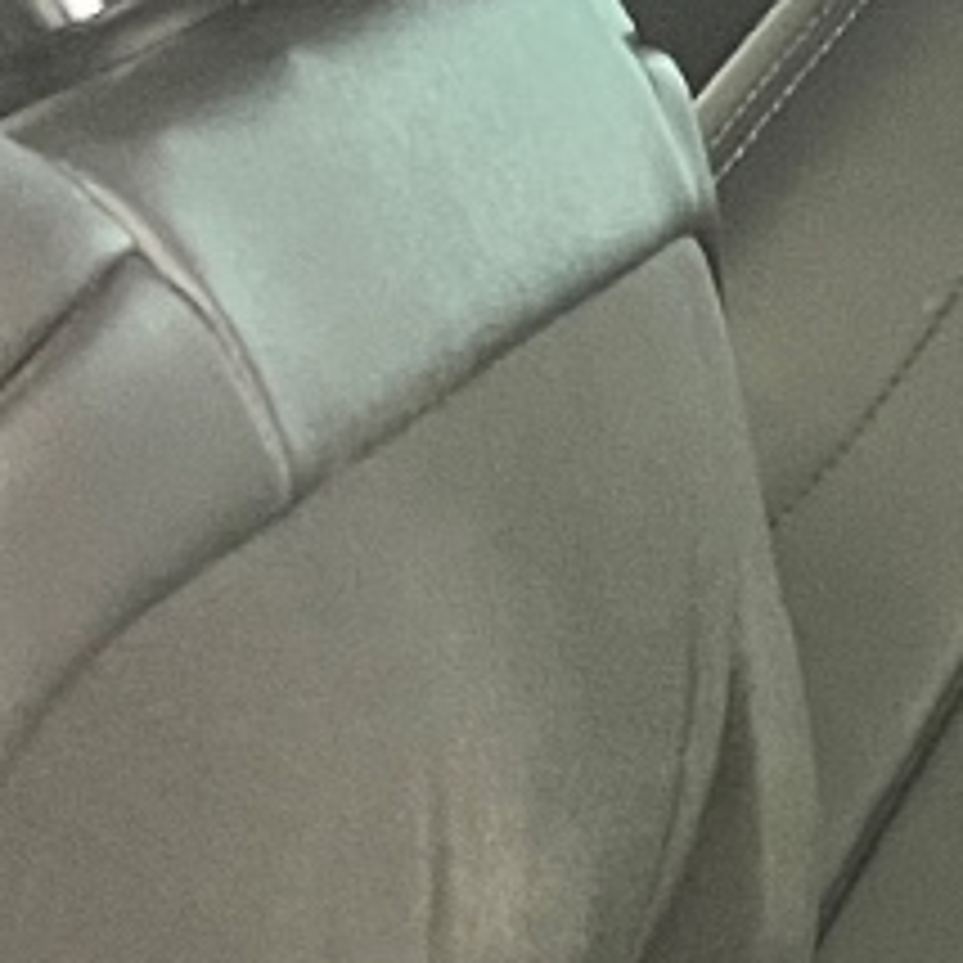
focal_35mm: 172
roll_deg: +2.5
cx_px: 3488
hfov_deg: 7.8
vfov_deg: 9.8
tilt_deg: -22.7
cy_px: 1534
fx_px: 5414
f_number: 1.6
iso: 640
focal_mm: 5.1
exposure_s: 1/33
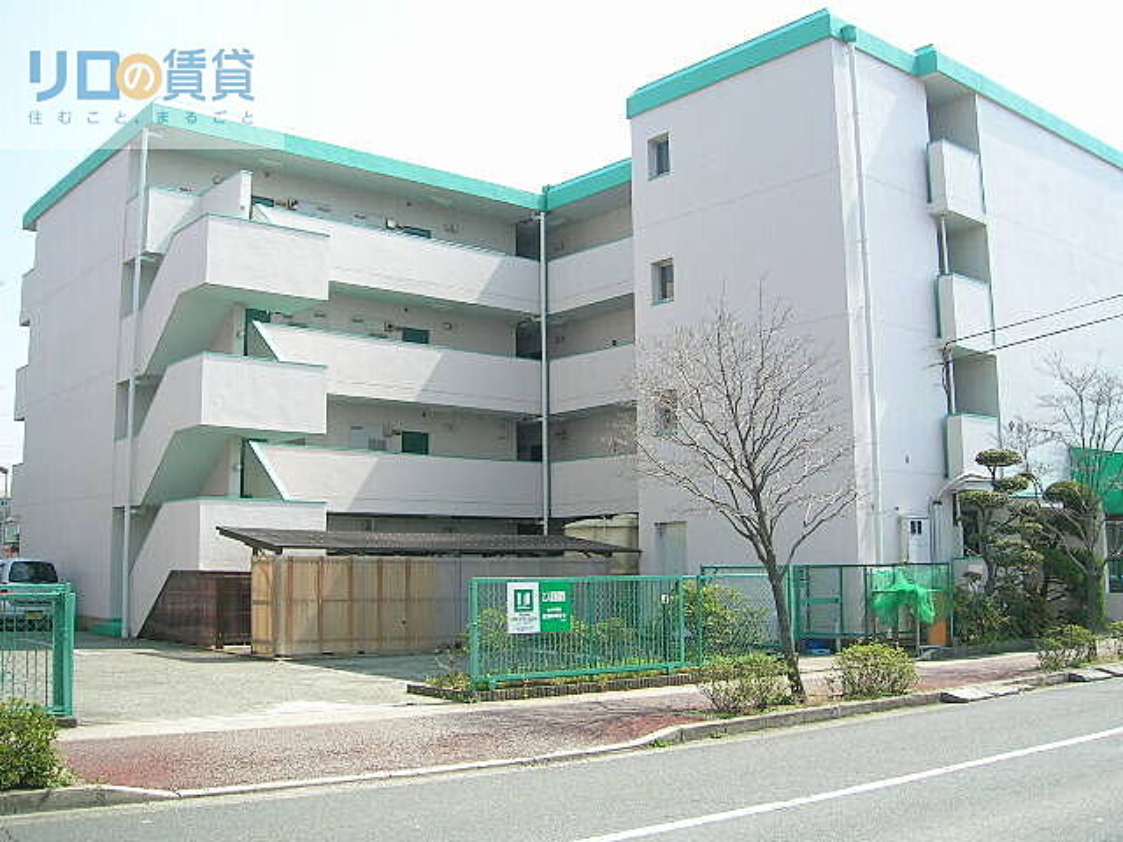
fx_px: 1135
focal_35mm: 35
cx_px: 562
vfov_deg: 40.7
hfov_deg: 52.6
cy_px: 421
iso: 71
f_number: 4.8
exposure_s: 1/271
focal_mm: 5.4
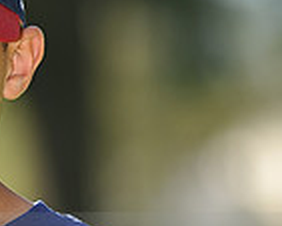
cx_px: -62
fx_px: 6448
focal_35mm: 772
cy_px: 240
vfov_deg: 2.0
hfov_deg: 2.5
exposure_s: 1/500
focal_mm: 200
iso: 200
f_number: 4.5
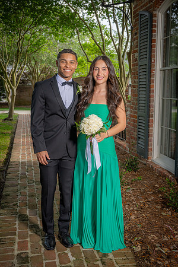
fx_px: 326
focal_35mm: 44
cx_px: 89
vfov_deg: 44.5
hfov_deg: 30.5
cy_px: 134
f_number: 5.6
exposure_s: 1/160
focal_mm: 44
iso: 100
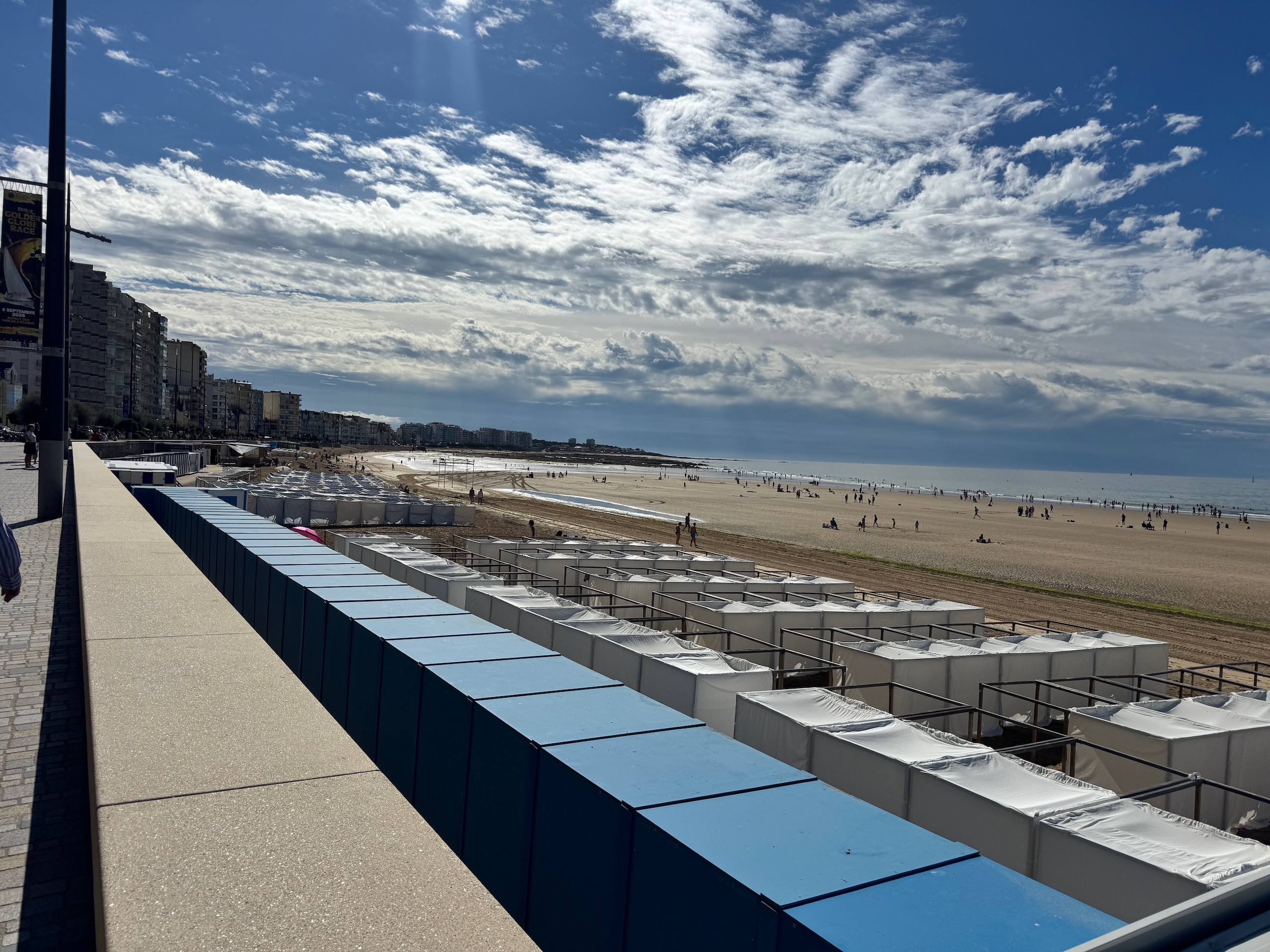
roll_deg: -2.6
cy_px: 476
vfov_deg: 56.8
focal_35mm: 24
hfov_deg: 71.6
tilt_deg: -1.7
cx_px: 635
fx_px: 881
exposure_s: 1/20000
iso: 64
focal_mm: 6.76
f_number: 1.78
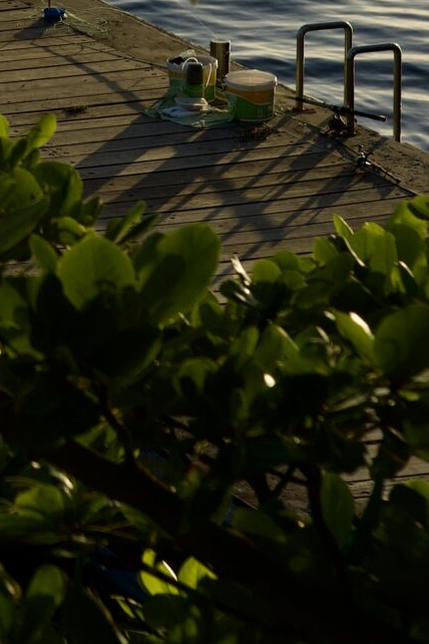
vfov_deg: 7.3
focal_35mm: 279
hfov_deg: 4.9
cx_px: -310
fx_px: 4987
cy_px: -252
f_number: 5
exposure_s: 1/3200
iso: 160
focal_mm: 70
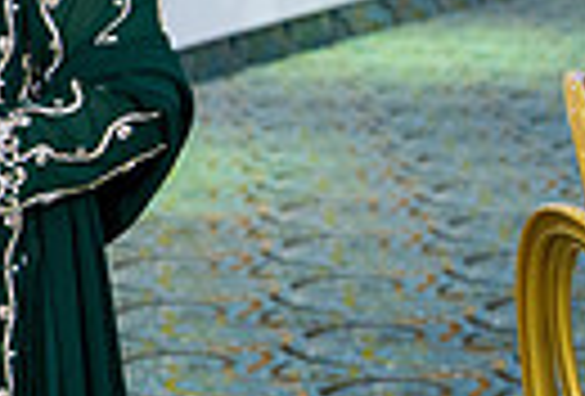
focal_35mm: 169
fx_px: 2759
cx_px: -515
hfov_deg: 11.2
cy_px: 155
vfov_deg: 8.2
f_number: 2.8
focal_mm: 35
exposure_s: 1/125
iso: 1600
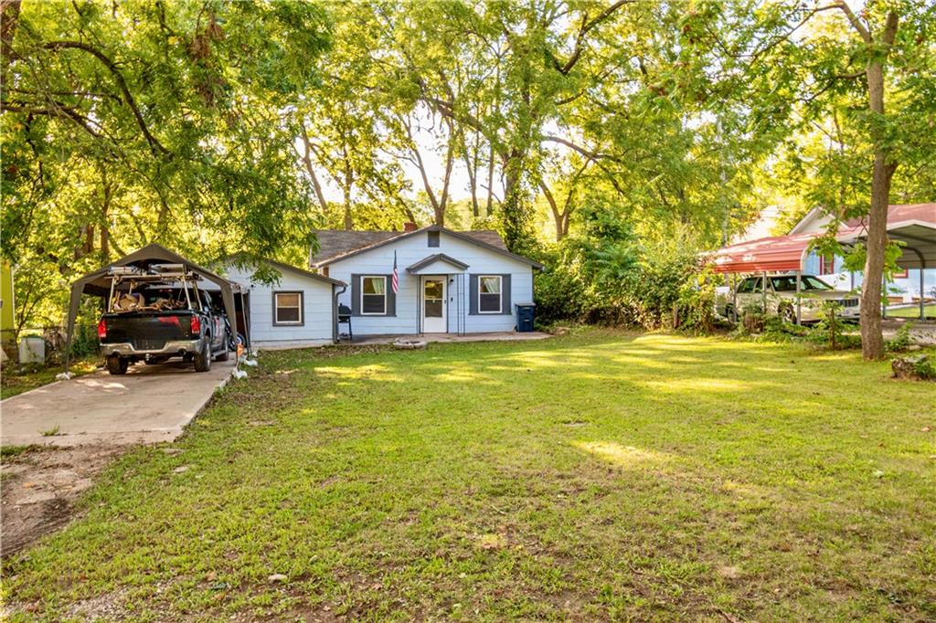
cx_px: 468
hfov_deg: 61.9
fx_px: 780
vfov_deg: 43.6
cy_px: 312
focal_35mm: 30
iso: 320
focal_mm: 20
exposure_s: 1/60
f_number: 7.1
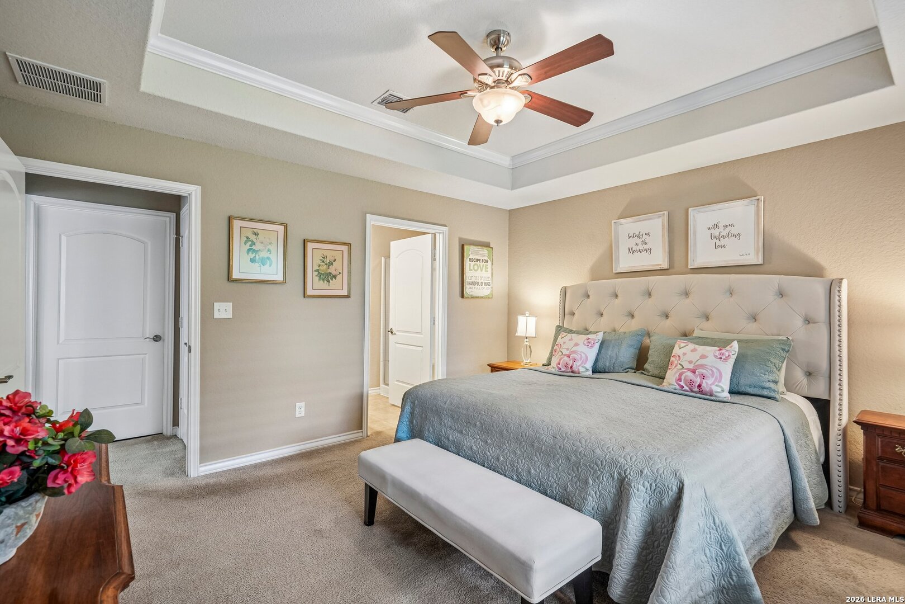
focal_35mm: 16
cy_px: 302
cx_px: 452
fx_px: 402
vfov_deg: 73.7
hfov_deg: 96.7
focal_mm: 16
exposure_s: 1/8
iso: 800
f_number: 8
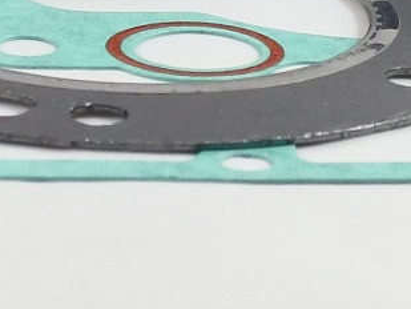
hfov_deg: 9.7
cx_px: -203
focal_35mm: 197
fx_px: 2340
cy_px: -388
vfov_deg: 7.2
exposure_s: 1/125
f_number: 4
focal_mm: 13.1
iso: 450
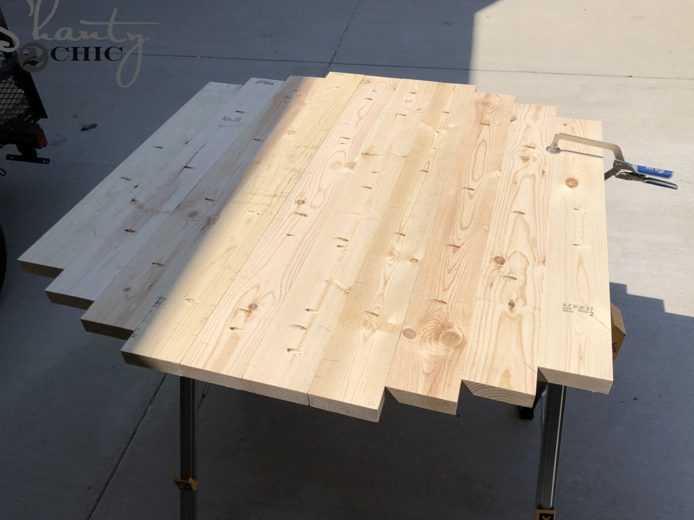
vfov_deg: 48.2
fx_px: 581
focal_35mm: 29
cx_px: 342
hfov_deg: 61.7
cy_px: 256
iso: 20
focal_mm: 4
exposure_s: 1/4000
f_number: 1.8
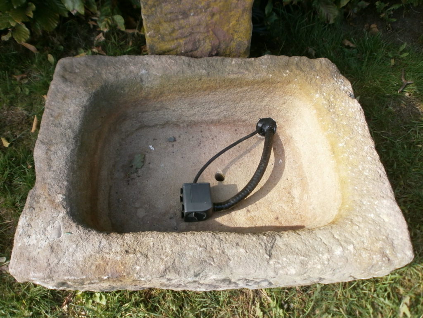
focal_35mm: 27
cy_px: 159
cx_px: 212
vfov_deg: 51.4
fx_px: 330
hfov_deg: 65.3
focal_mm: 4.8
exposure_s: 1/400
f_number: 2.9
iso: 100
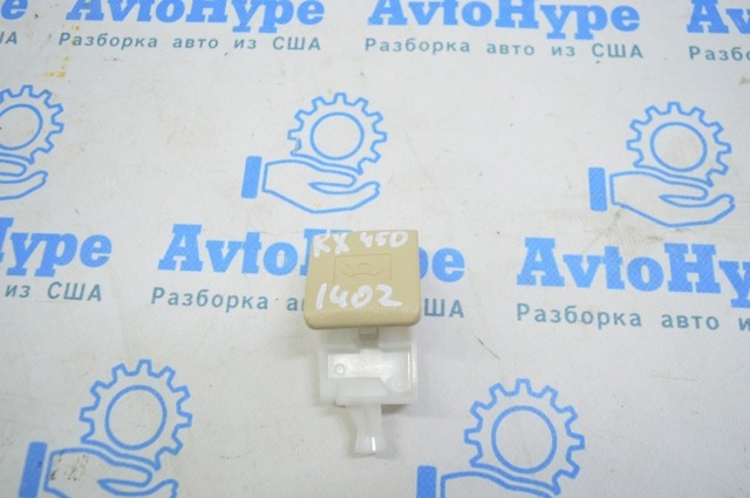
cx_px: 375
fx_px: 562
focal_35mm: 27
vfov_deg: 47.8
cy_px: 249
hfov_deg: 67.4
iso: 400
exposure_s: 1/40
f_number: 3.5
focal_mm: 18
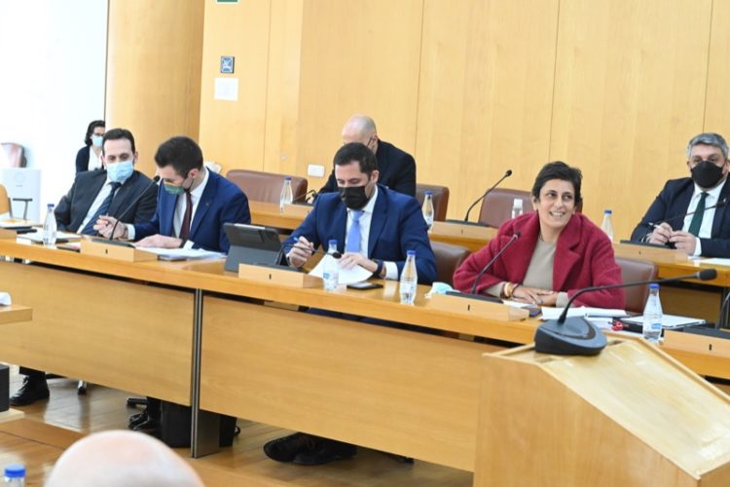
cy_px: 244
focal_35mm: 70
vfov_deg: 19.5
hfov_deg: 28.8
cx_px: 365
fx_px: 1419
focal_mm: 70
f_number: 11
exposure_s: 1/160
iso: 12800
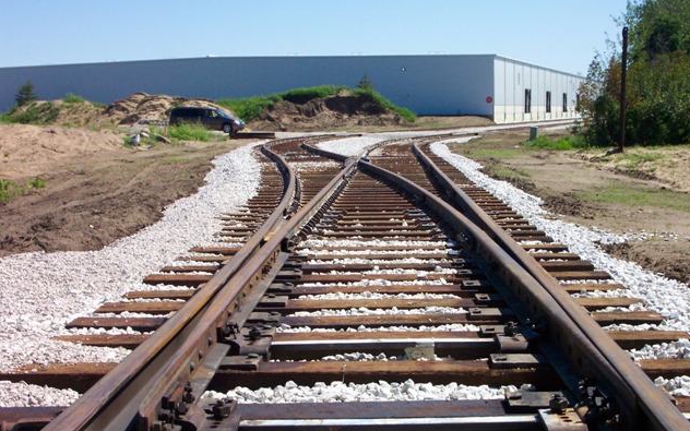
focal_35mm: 63
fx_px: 1185
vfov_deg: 20.6
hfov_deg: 32.5
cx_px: 346
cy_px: 212
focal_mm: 12.6
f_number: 11
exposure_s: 1/125
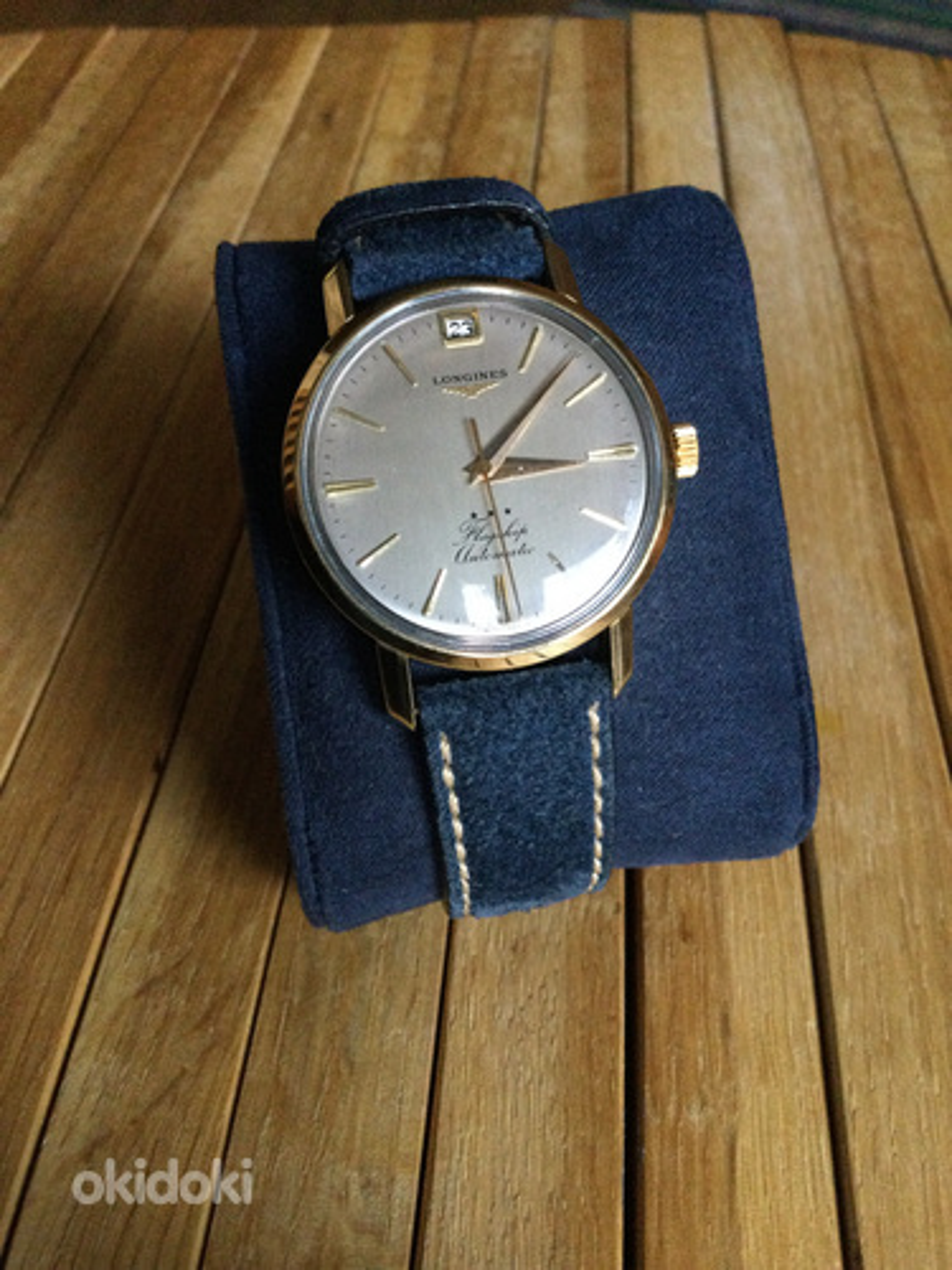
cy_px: 635
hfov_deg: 45.4
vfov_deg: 58.4
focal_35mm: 31
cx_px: 476
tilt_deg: -46.1
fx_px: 1137
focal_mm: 3.3
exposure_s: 1/25
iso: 200
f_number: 2.4
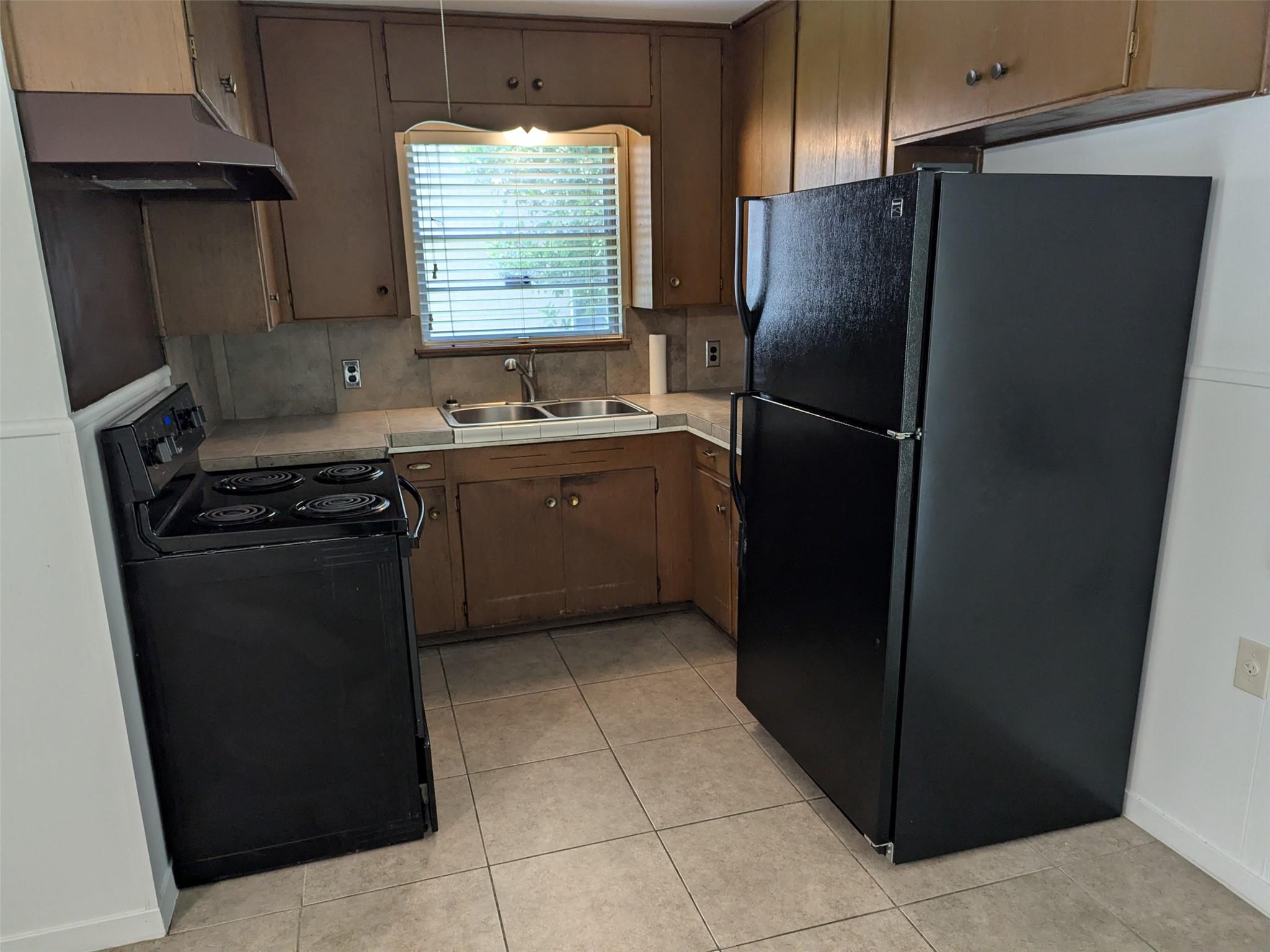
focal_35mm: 24
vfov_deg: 56.8
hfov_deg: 71.6
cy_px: 476
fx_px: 881
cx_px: 635
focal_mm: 6.81
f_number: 1.85
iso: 193
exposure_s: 1/120
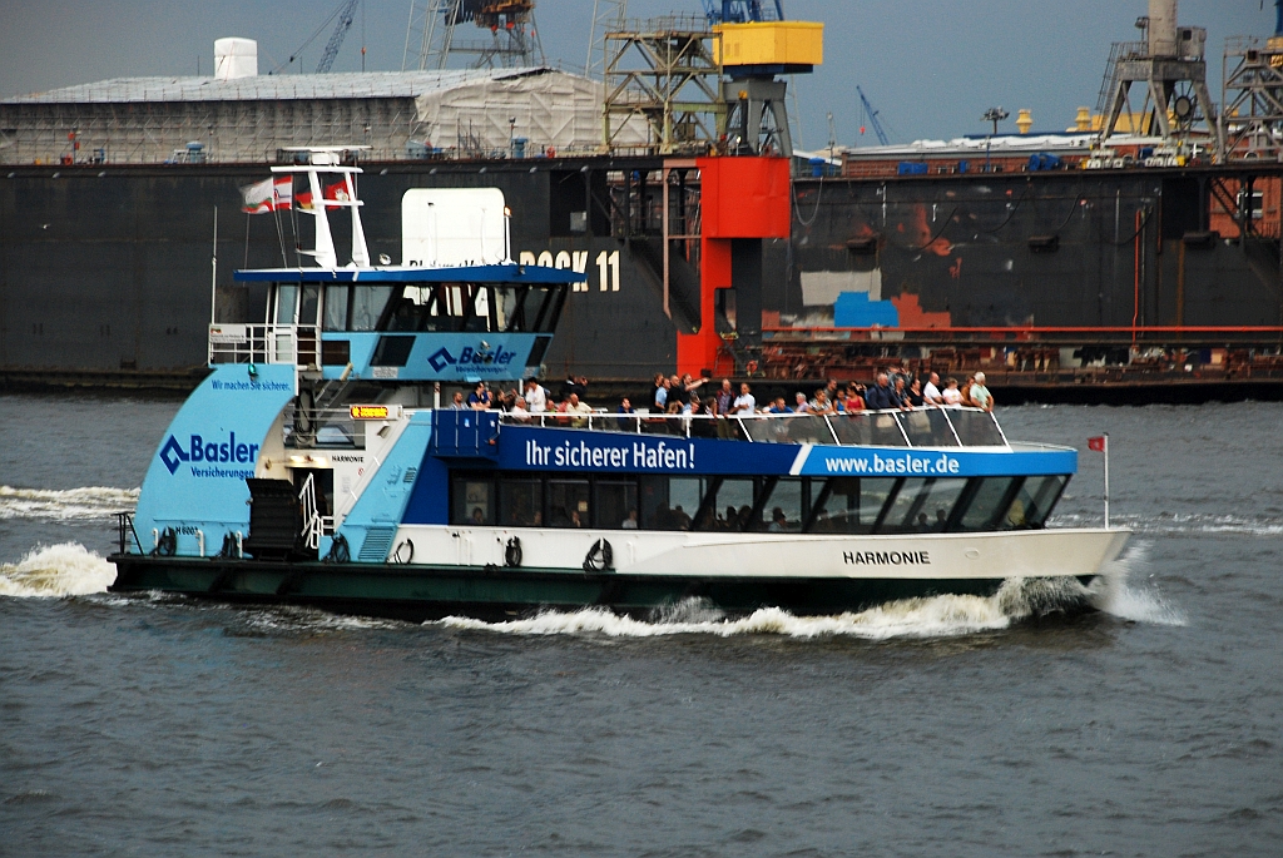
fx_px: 5619
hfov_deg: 13.0
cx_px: 642
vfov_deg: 8.7
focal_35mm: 158
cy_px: 429
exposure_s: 1/40
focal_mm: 105
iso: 400
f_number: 5.6
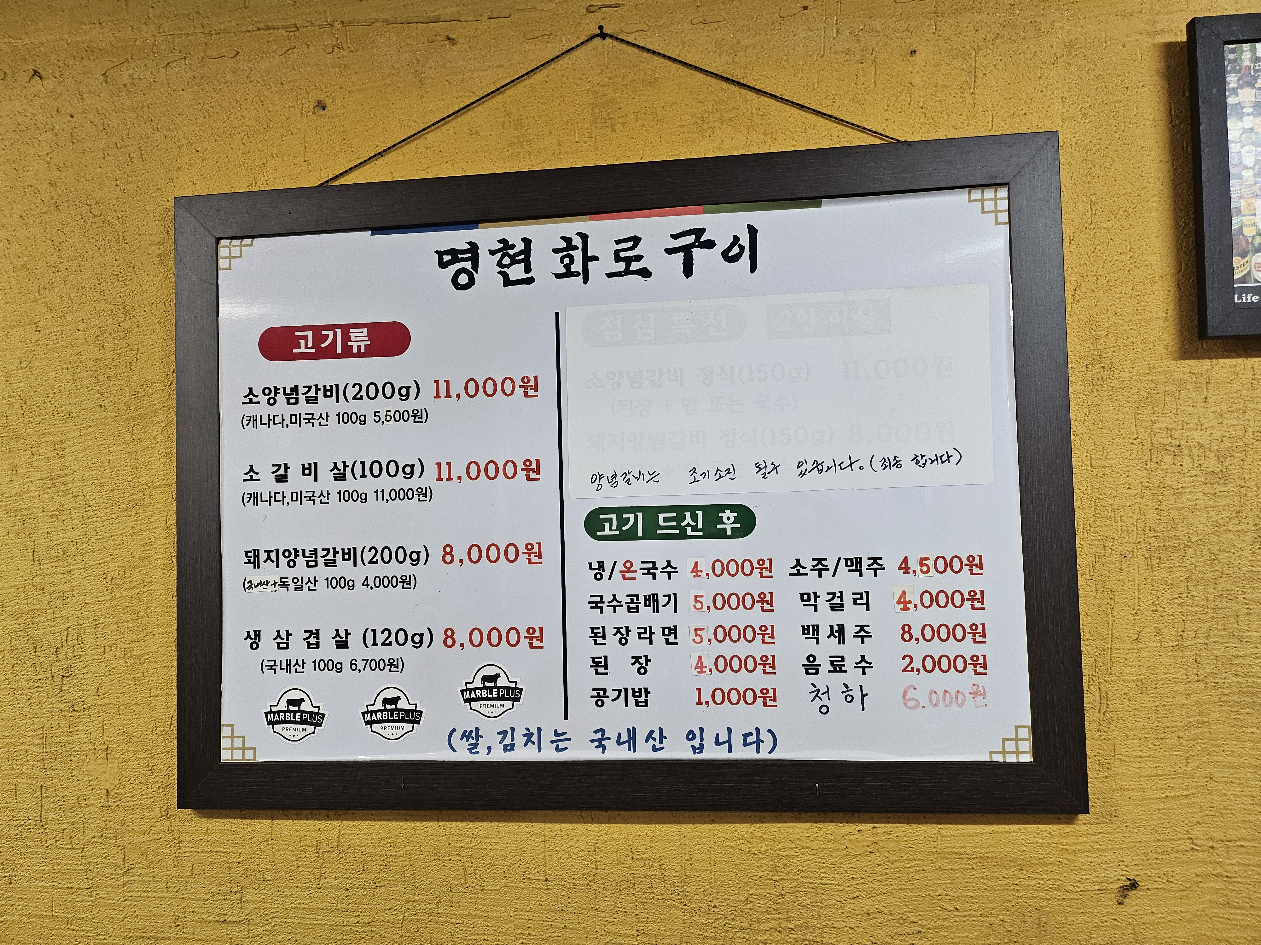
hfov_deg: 71.6
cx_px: 630
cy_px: 472
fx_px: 874
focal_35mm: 24
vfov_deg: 56.8
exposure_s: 1/120
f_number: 1.8
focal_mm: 5
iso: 250
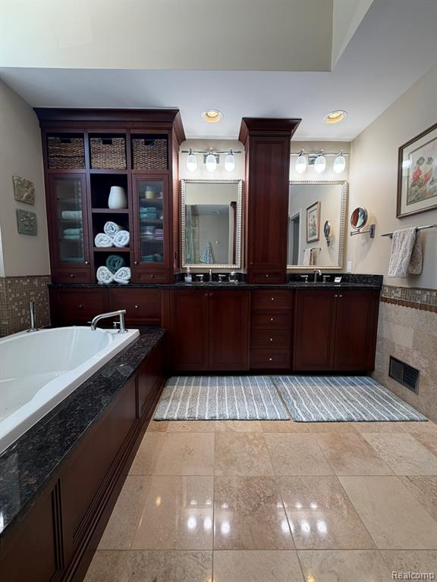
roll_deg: +0.3
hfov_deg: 85.7
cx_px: 218
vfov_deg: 102.1
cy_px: 291
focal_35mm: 14
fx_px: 236
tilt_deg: -6.3
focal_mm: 2.22
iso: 100
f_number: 2.2
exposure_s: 1/120
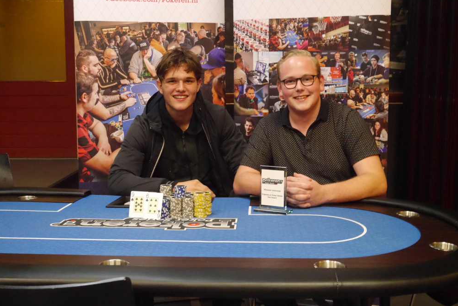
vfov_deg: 29.2
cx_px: 228
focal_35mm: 46
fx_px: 585
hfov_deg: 42.7
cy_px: 138
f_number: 4.6
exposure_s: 1/50
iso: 3200
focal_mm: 22
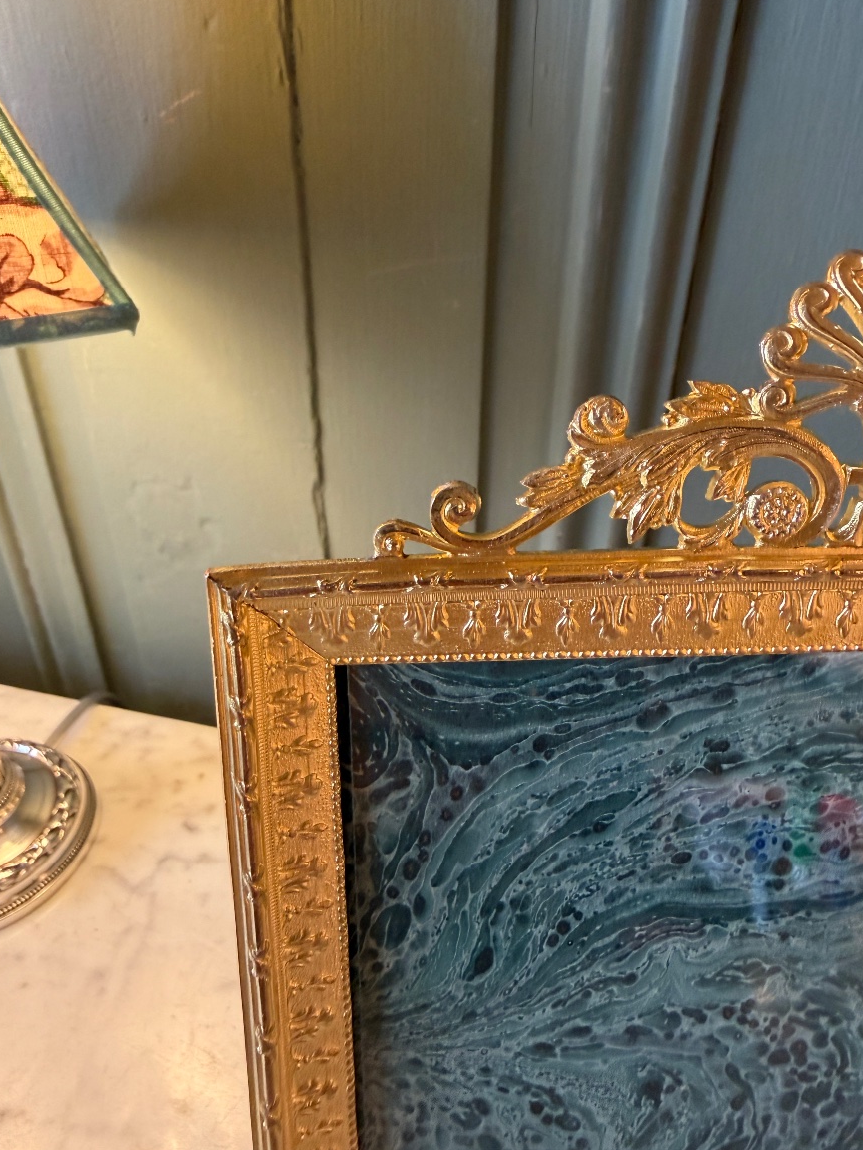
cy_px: 592
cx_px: 442
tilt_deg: -33.2
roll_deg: -1.7
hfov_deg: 54.9
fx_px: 831
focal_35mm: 25
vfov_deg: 69.4
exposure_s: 1/90
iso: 320
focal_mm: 2.22
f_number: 2.2
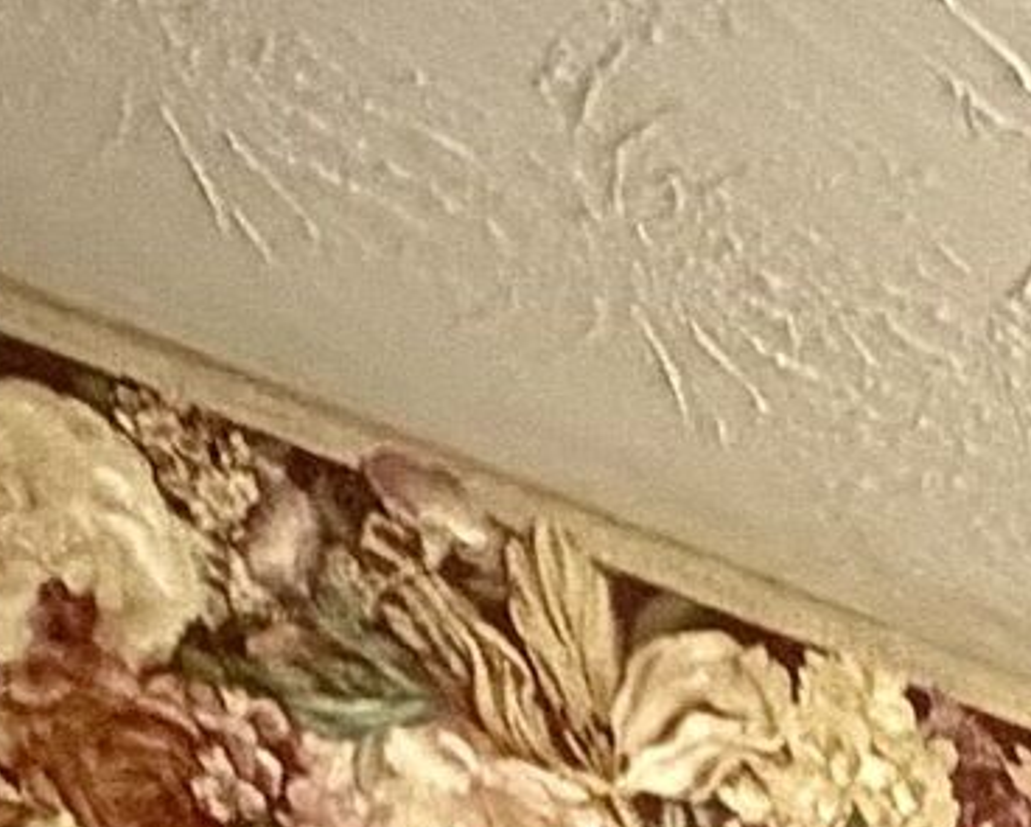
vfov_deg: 8.4
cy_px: 3157
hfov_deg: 13.0
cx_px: 2423
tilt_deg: -2.7
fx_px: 3481
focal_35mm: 114
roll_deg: +0.0
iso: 400
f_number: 2.2
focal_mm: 2.22
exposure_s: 1/60
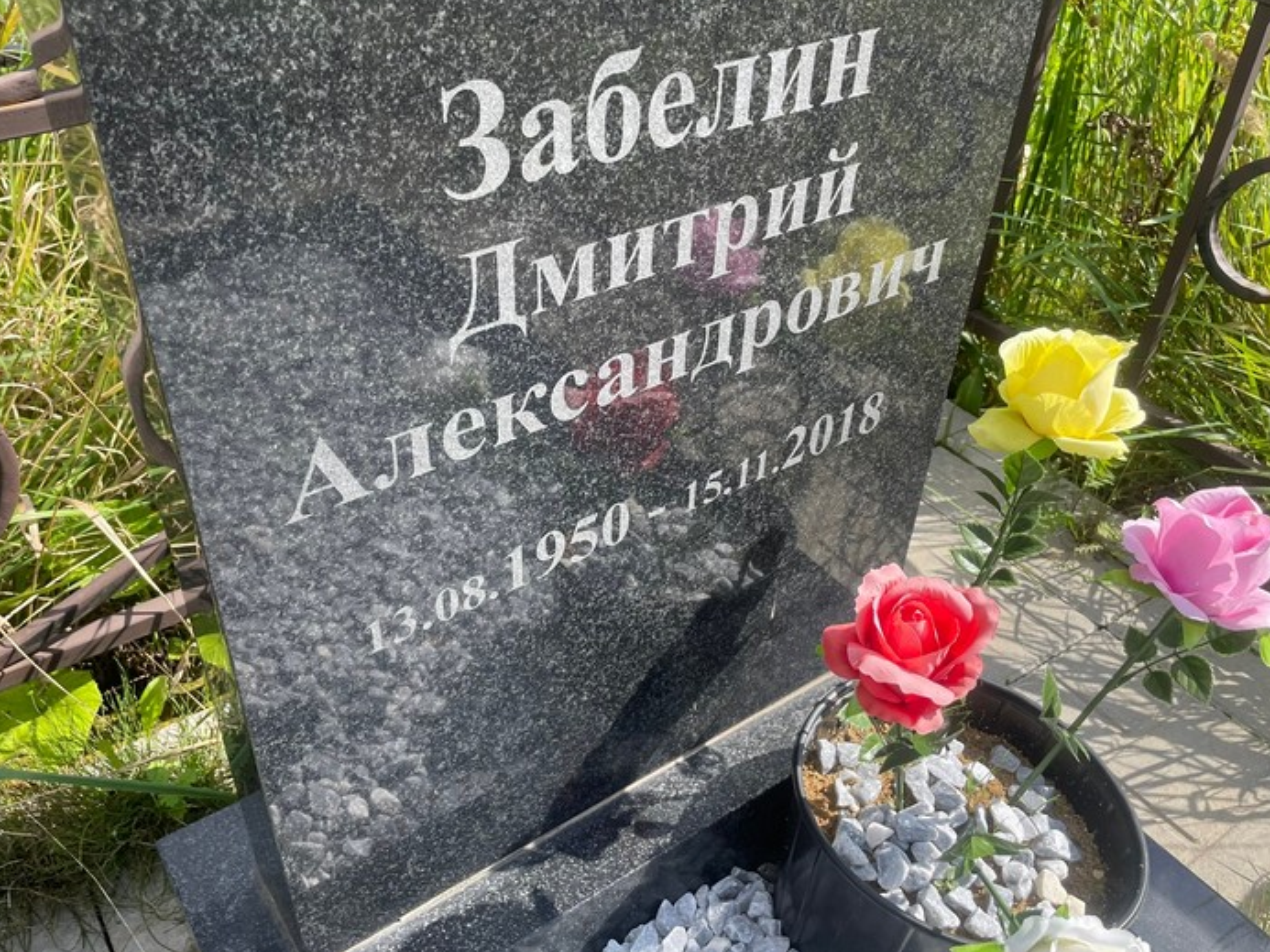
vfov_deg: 46.8
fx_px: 1101
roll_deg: -2.1
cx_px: 583
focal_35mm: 30
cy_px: 445
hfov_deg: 59.9
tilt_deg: -38.0
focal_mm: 4.2
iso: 32
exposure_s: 1/1233
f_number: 1.6
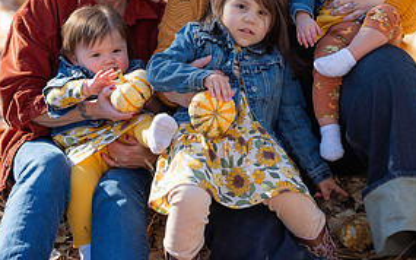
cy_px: 4
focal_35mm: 97
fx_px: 1100
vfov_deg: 13.3
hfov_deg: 21.3
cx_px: 301
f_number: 5
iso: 100
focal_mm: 40
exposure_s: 1/125
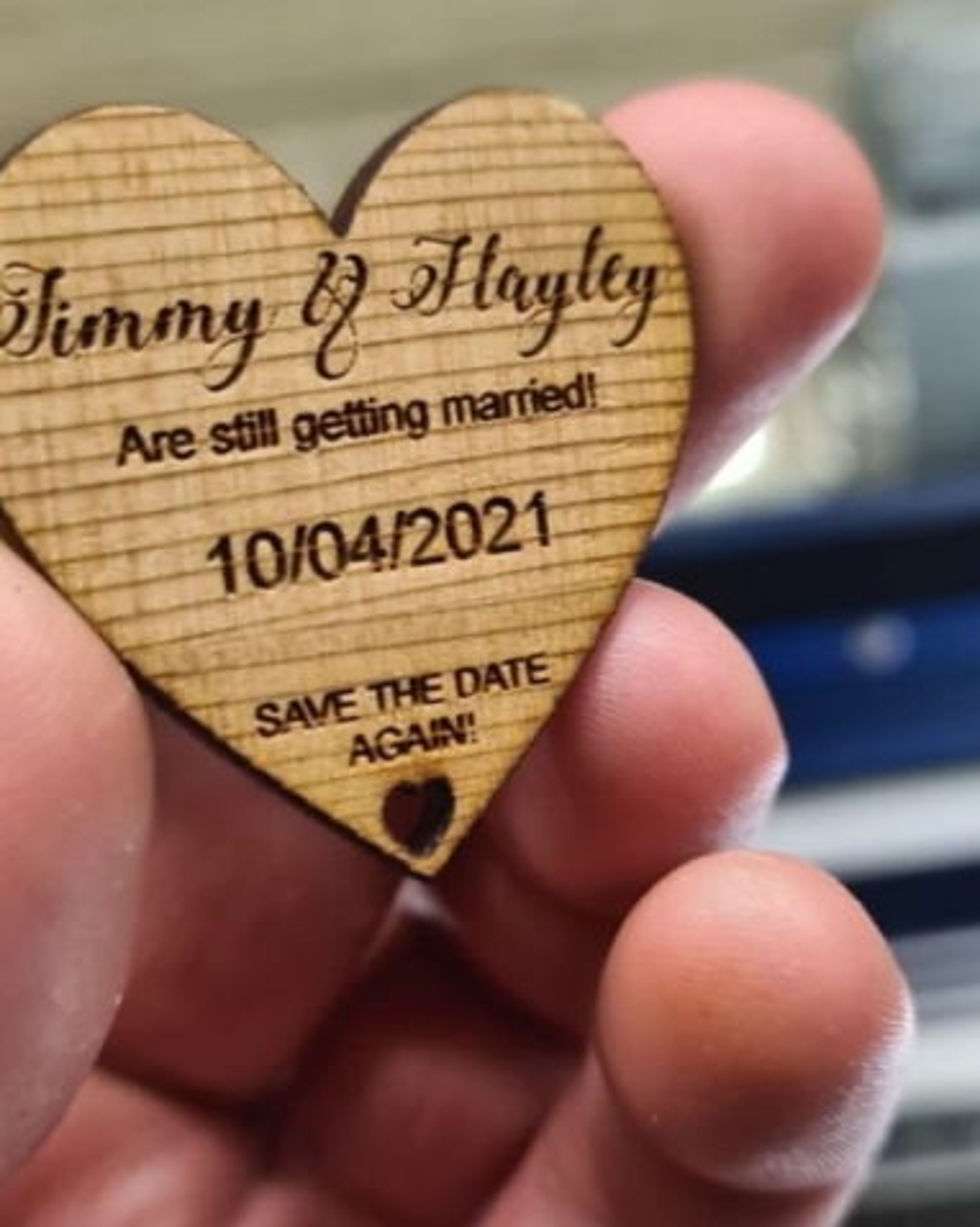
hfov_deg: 43.3
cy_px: 614
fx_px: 1233
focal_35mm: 34
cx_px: 472
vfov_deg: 52.9
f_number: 1.8
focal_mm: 5.4
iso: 160
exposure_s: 1/50
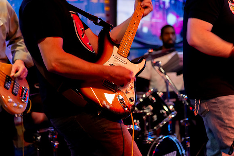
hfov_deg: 17.1
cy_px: 78
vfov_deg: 11.4
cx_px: 117
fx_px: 780
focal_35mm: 120
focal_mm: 120
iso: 5000
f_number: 4
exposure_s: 1/30
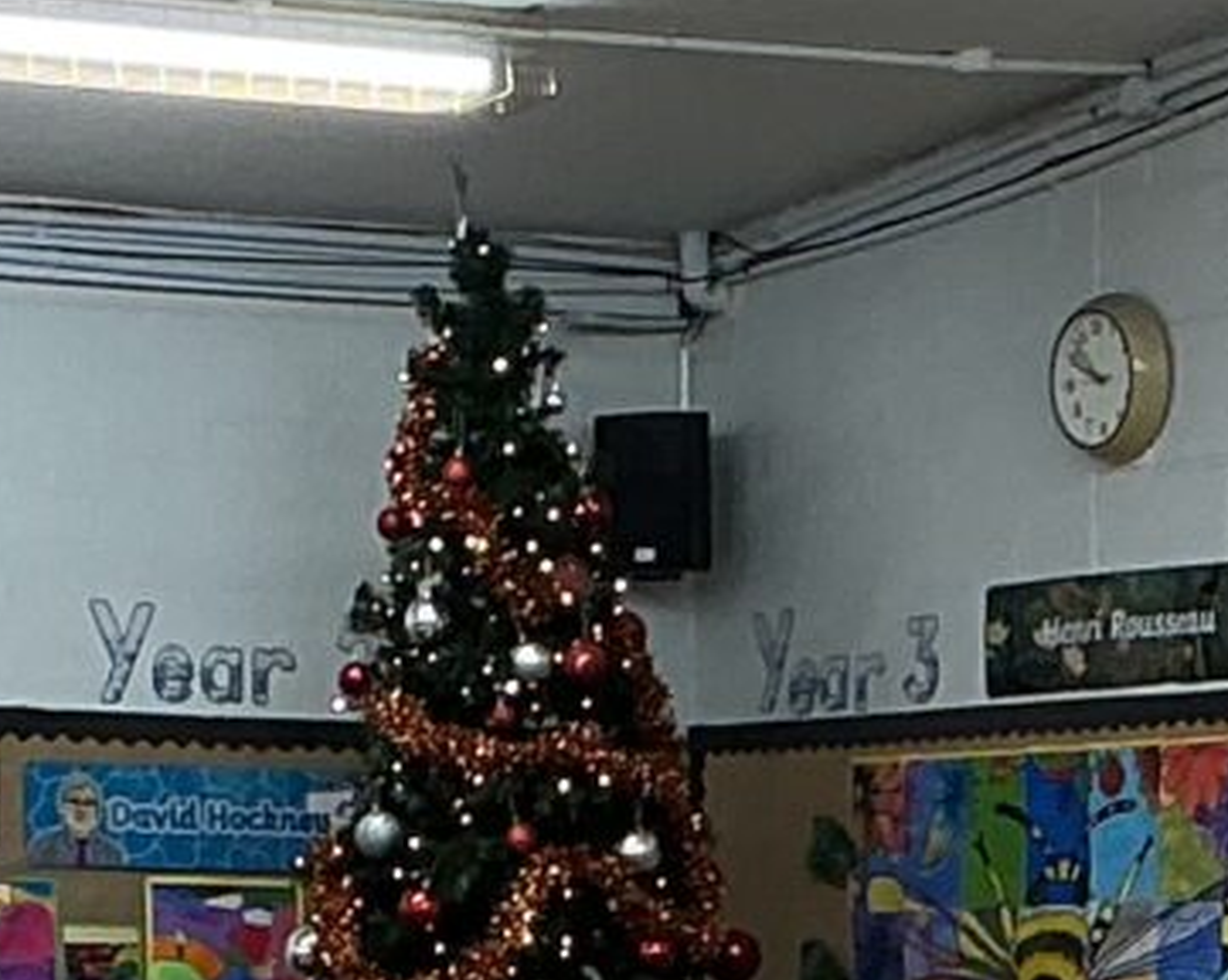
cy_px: 1892
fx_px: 7297
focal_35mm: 201
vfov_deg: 7.4
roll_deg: +0.1
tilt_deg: -6.5
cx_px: 653
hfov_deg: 9.6
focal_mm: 3
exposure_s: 1/50
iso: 32
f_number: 1.8
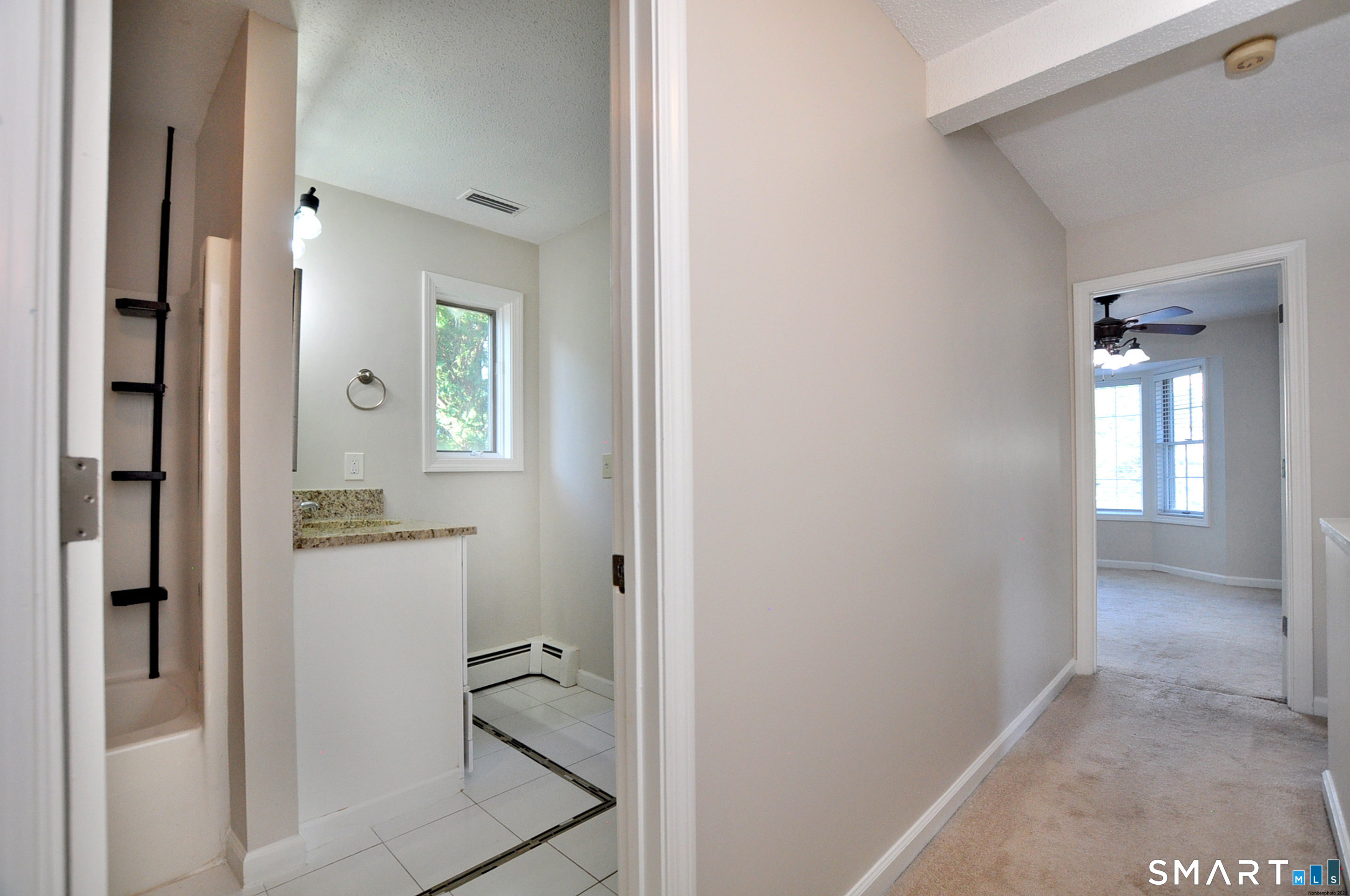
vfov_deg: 77.2
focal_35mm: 15
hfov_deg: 100.5
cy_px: 448
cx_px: 675
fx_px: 562
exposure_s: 1/80
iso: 640
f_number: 5
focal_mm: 10
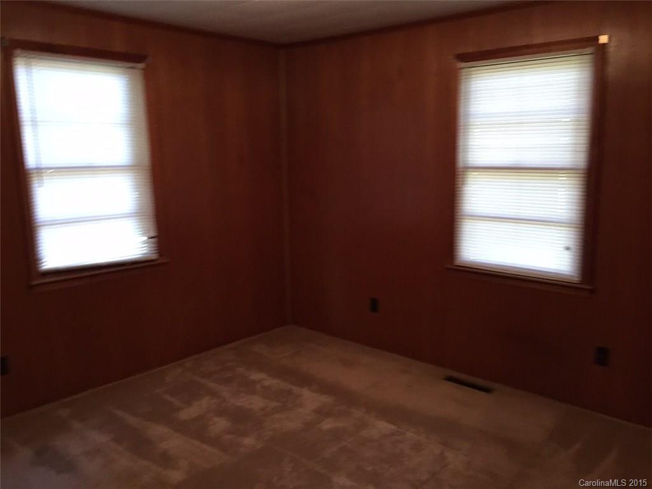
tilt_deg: -5.8
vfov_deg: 48.2
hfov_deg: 61.7
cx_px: 326
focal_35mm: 29
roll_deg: +2.6
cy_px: 244
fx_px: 546
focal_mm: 4.15
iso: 100
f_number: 2.2
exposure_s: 1/10
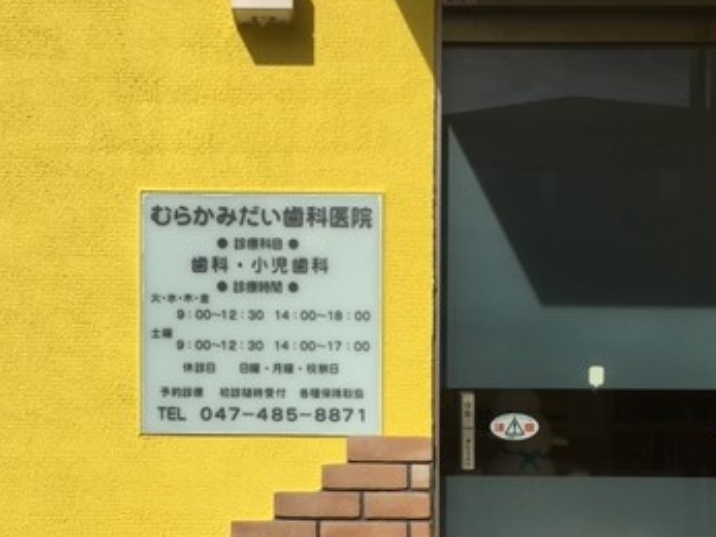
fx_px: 827
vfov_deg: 35.7
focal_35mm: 40
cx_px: 313
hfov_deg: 46.7
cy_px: 348
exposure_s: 1/2653
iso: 25
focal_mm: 4.15
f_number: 2.2
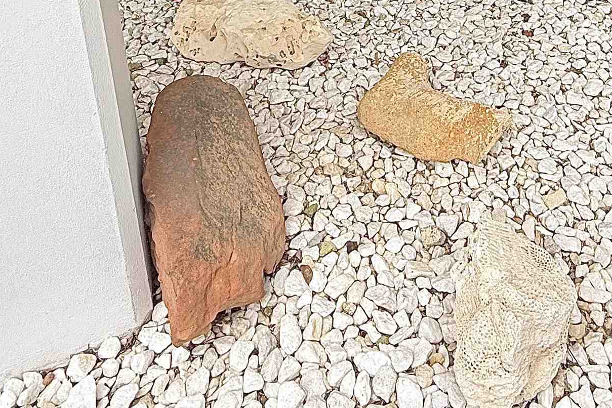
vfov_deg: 28.7
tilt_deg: -15.0
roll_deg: +0.5
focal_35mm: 37
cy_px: -134
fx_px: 629
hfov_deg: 50.8
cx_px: 416
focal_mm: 2.22
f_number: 2.2
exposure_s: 1/312
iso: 50
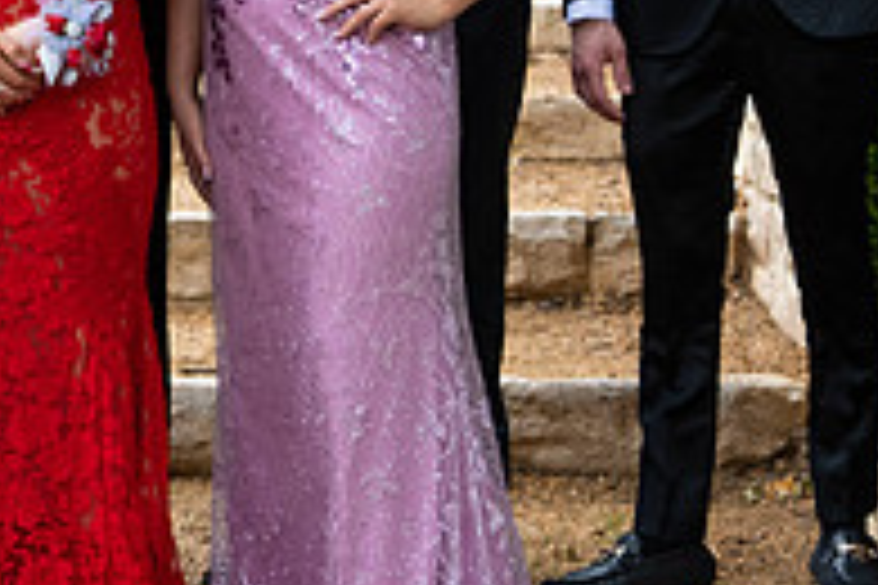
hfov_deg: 12.2
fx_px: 4073
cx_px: 26
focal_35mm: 167
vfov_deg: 8.1
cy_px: -106
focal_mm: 36
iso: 640
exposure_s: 1/1000
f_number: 2.8
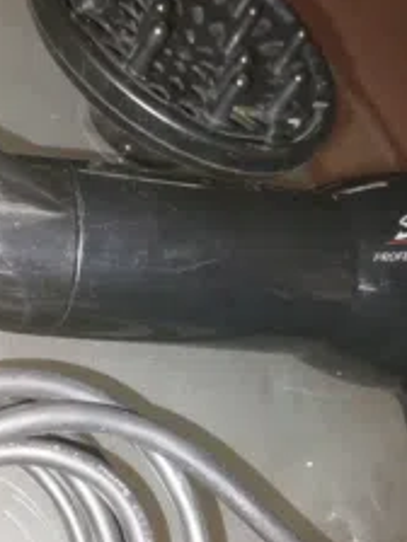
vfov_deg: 45.2
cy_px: 356
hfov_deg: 35.1
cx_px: 230
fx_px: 643
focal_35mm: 41
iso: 250
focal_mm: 5.06
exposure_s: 1/50
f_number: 1.8
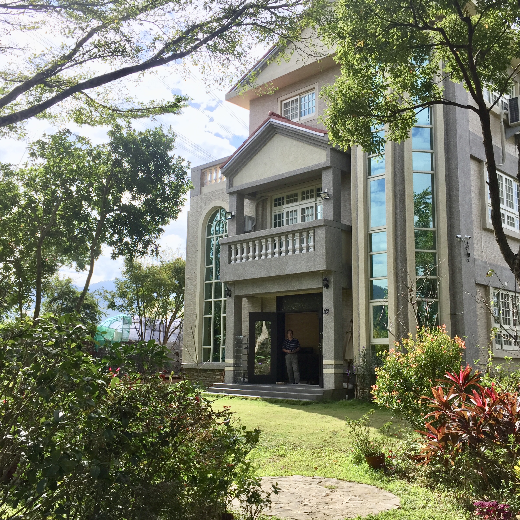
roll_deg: -2.6
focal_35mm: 35
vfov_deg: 47.2
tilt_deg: +8.5
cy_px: 262
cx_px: 259
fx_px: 595
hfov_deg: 47.2
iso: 32
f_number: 2.2
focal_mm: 4.15
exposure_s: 1/1364
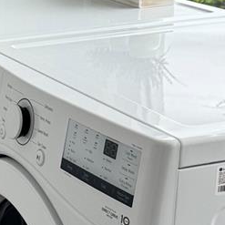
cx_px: -94
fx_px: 757
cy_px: 150
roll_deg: +3.8
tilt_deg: -19.3
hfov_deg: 15.8
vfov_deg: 16.9
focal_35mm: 103
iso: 100
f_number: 1.78
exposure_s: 1/120
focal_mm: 6.76
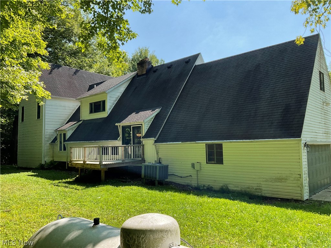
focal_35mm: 29
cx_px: 166
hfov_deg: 61.7
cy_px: 124
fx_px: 277
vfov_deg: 48.2
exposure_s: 1/759
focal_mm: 3
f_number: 1.8
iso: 16
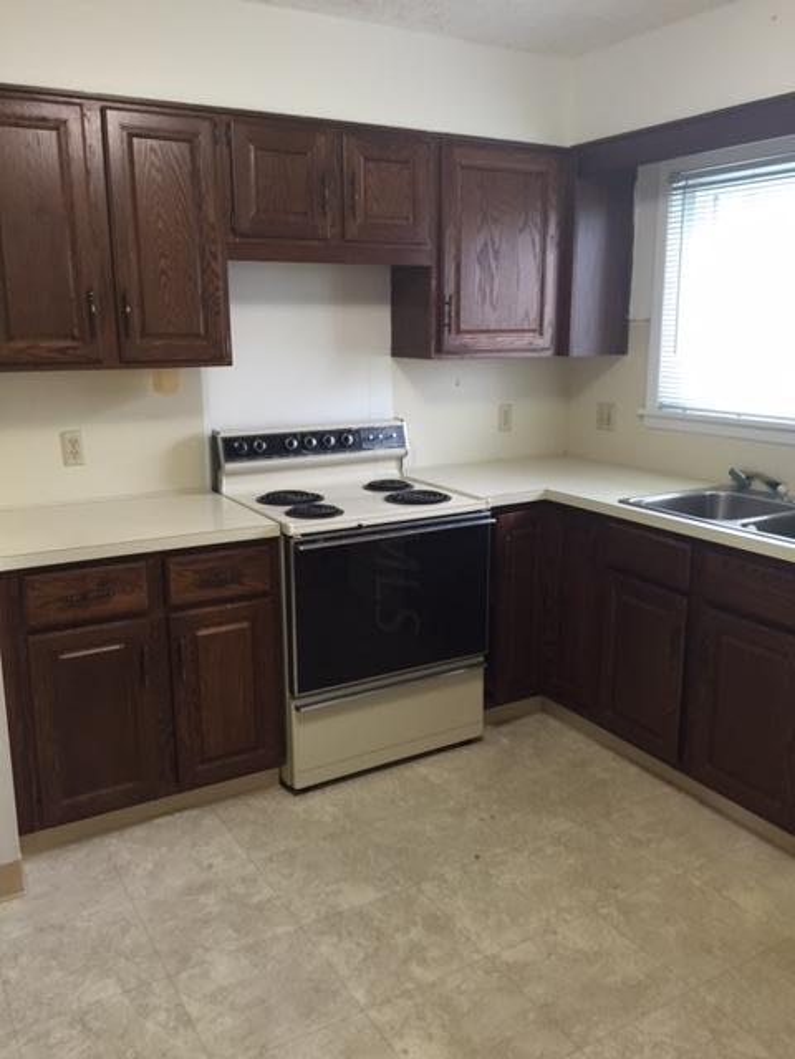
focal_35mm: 29
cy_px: 530
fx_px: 888
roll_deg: +0.8
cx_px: 398
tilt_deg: -11.4
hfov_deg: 48.2
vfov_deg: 61.7
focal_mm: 4.15
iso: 125
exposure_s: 1/30
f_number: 2.2
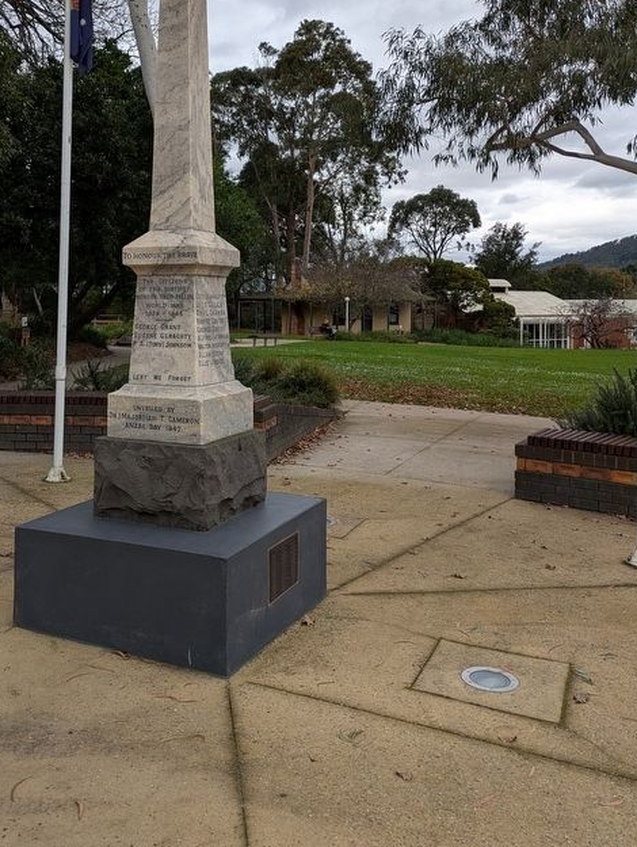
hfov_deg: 44.1
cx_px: 268
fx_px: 784
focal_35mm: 32
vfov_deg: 56.1
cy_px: 316
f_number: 1.89
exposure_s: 1/538
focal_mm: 5.43
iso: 50
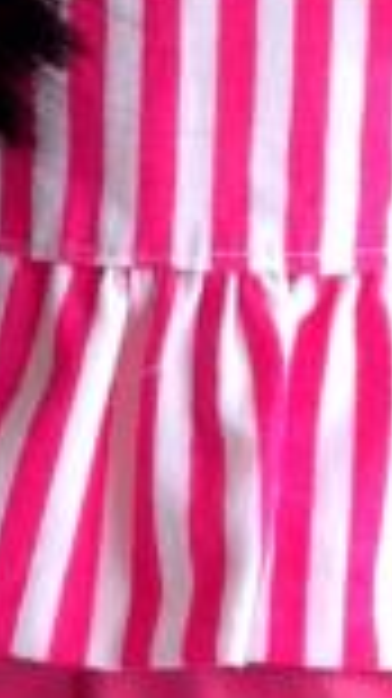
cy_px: 383
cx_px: 219
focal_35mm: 222
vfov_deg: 9.7
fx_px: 4109
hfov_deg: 5.5
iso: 50
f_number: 2.4
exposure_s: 1/120
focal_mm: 4.28
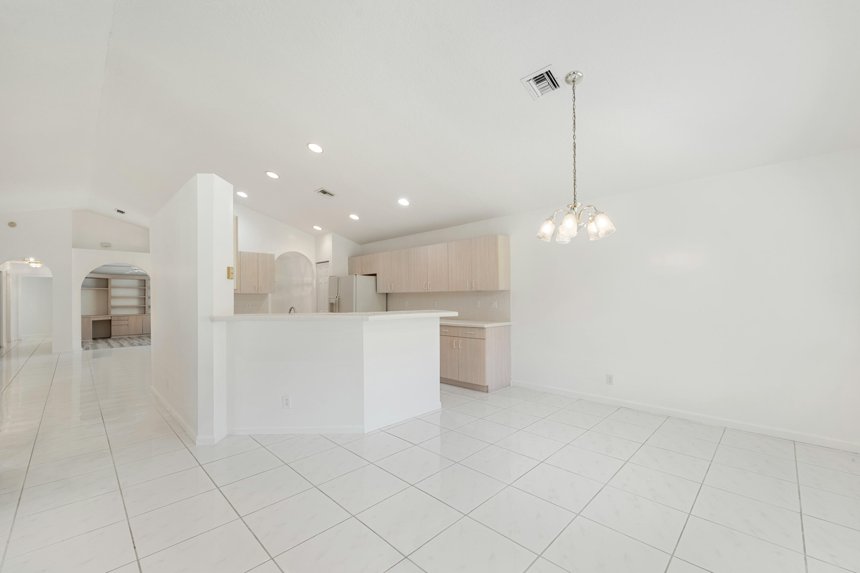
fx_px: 334
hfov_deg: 104.3
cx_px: 430
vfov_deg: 81.2
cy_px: 286
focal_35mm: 14
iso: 250
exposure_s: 1/5
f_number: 9
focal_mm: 14
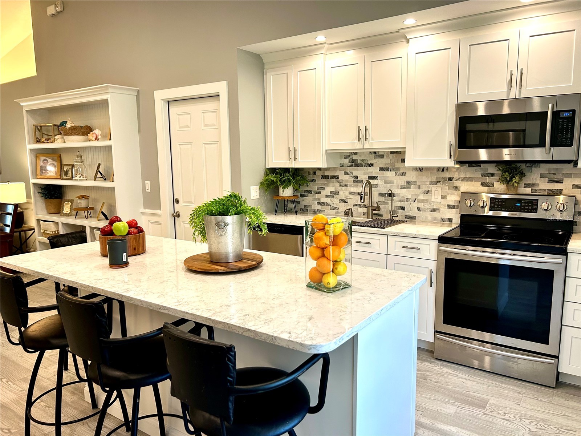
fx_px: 436
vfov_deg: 53.1
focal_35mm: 26
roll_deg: +1.3
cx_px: 290
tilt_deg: -7.8
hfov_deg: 67.3
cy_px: 218
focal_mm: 5.7
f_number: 1.5
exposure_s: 1/120
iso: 125
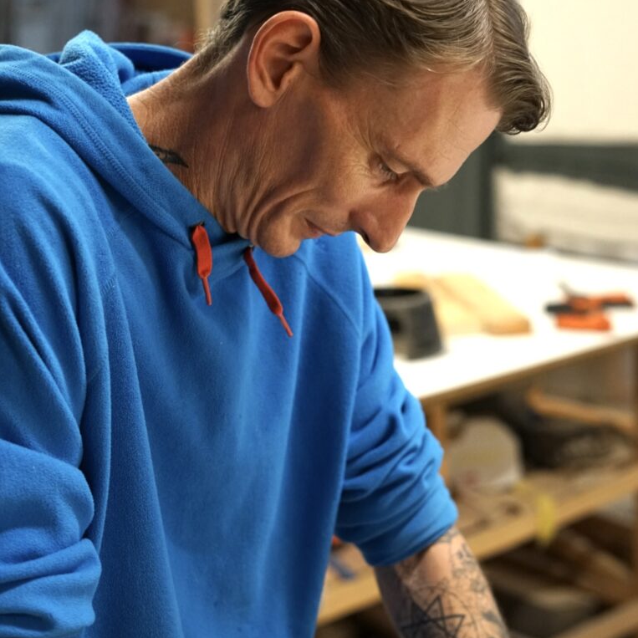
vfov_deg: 26.9
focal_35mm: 64
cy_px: 291
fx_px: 1335
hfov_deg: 26.9
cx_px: 320
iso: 1600
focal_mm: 50
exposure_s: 1/160
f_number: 3.5
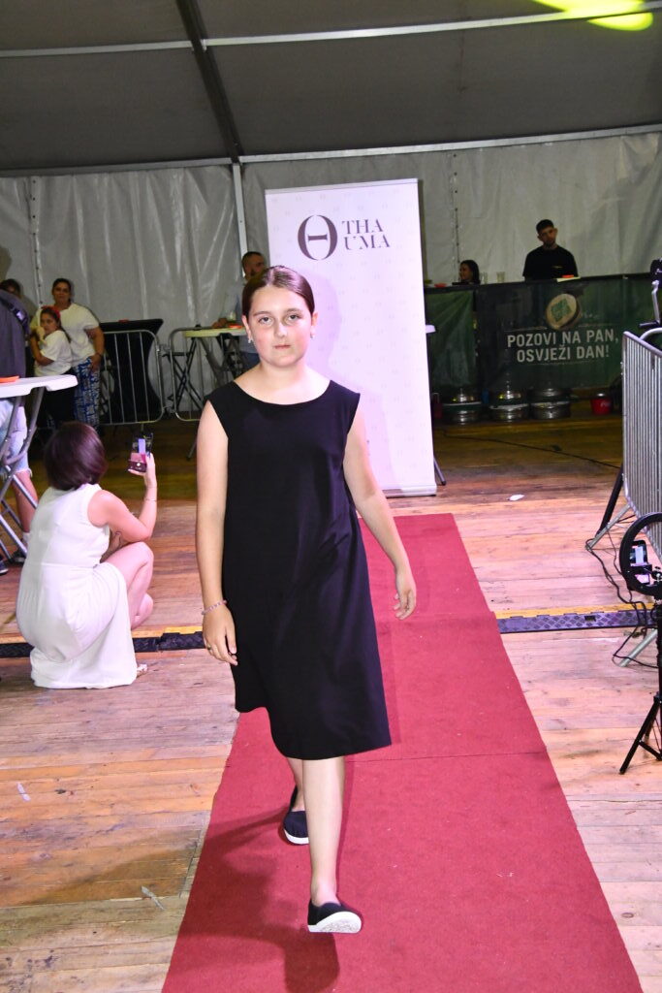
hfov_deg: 29.3
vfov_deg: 42.7
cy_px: 496
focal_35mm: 46
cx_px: 331
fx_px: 1268
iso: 4000
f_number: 7.1
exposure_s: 1/200
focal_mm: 31
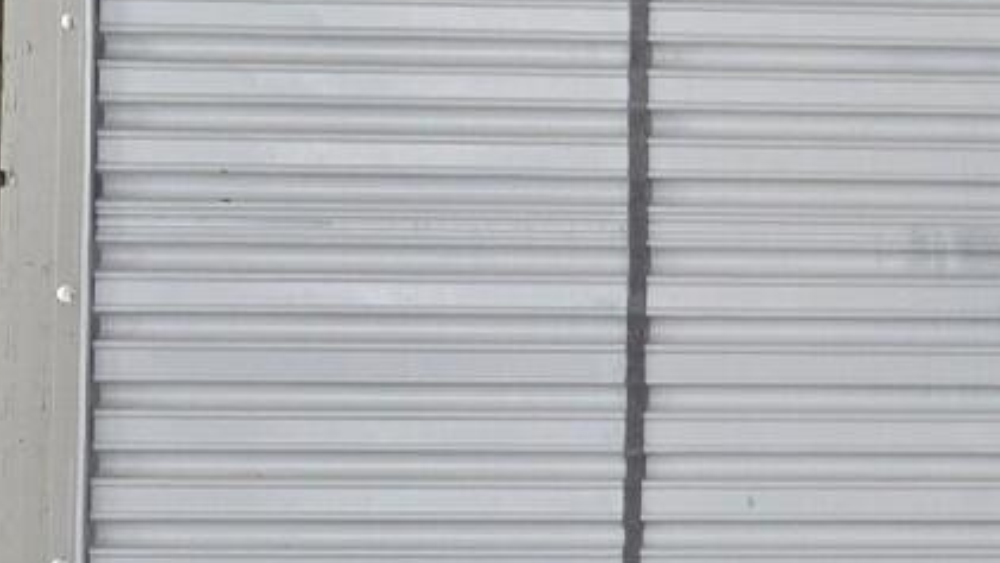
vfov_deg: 10.2
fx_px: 3156
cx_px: 1401
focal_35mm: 119
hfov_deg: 16.7
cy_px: 211
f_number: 1.7
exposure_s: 1/60
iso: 500
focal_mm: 6.3
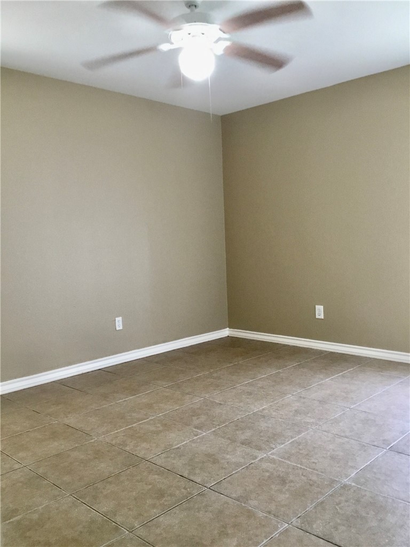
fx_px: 490
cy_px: 274
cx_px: 205
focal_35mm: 31
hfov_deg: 45.4
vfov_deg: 58.4
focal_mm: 3.3
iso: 125
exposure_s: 1/30
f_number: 2.4
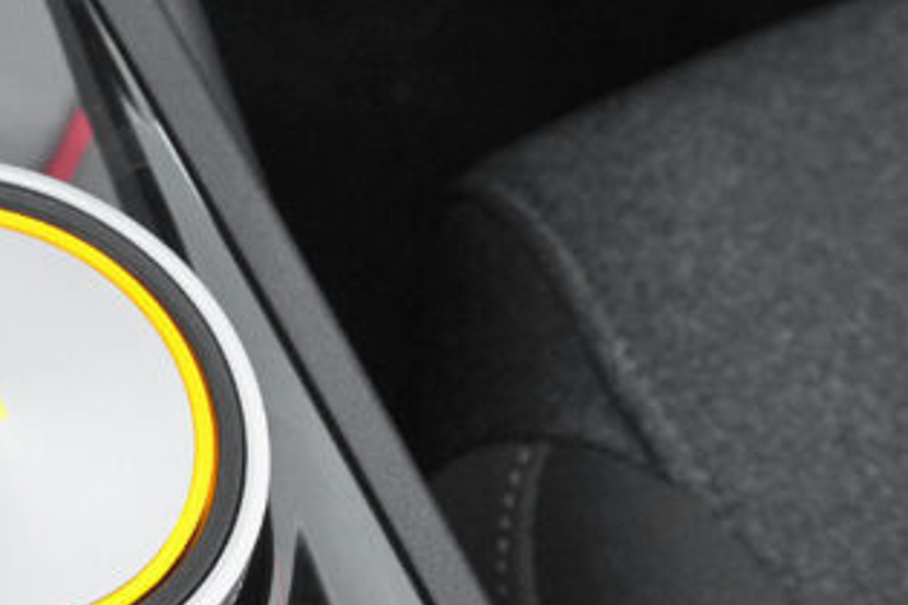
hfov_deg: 18.5
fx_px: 2623
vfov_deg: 12.8
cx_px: -210
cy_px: 745
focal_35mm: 104
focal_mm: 21.5
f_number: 8
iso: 2000
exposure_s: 1/25
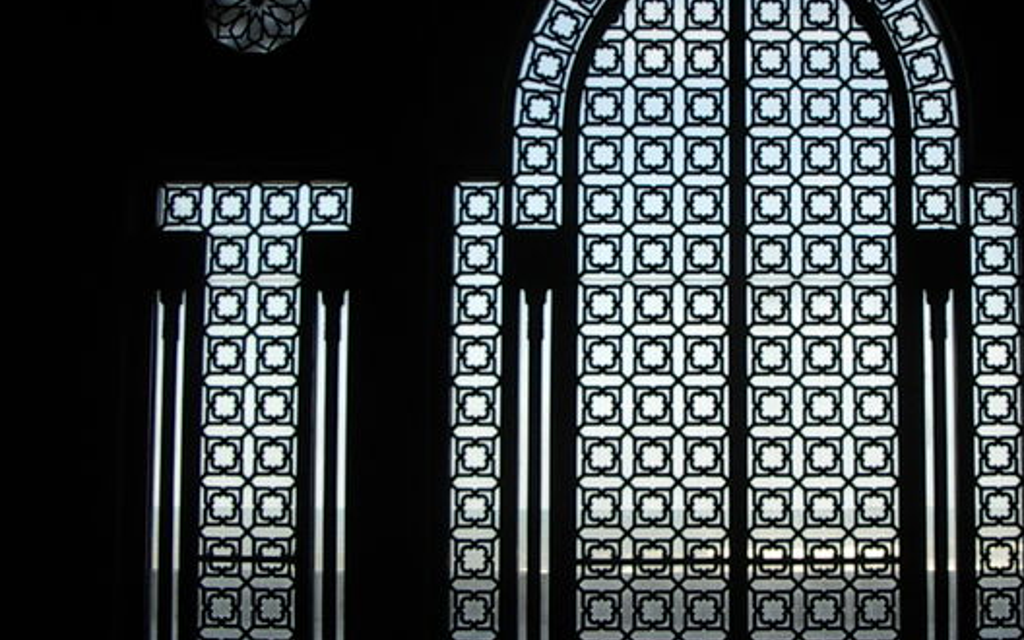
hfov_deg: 33.1
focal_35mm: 61
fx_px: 1702
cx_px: 702
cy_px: 250
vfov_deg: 21.3
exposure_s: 1/250
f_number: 4.8
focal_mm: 5.8
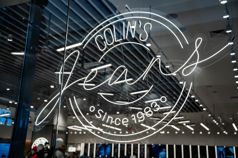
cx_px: 119
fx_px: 278
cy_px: 79
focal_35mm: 42
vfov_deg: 31.9
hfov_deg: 46.4
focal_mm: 42
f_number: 2.8
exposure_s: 1/1250
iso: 800
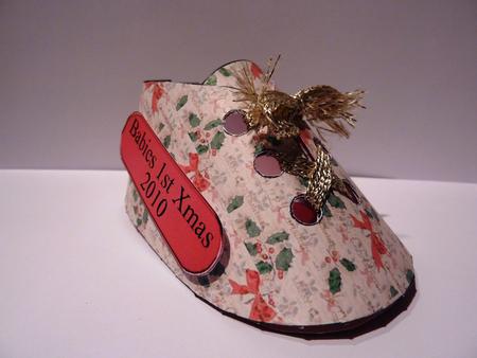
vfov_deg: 54.9
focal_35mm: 25
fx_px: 345
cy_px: 179
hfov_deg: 69.4
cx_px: 238
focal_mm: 4.1
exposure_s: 1/30
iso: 200
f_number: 3.3
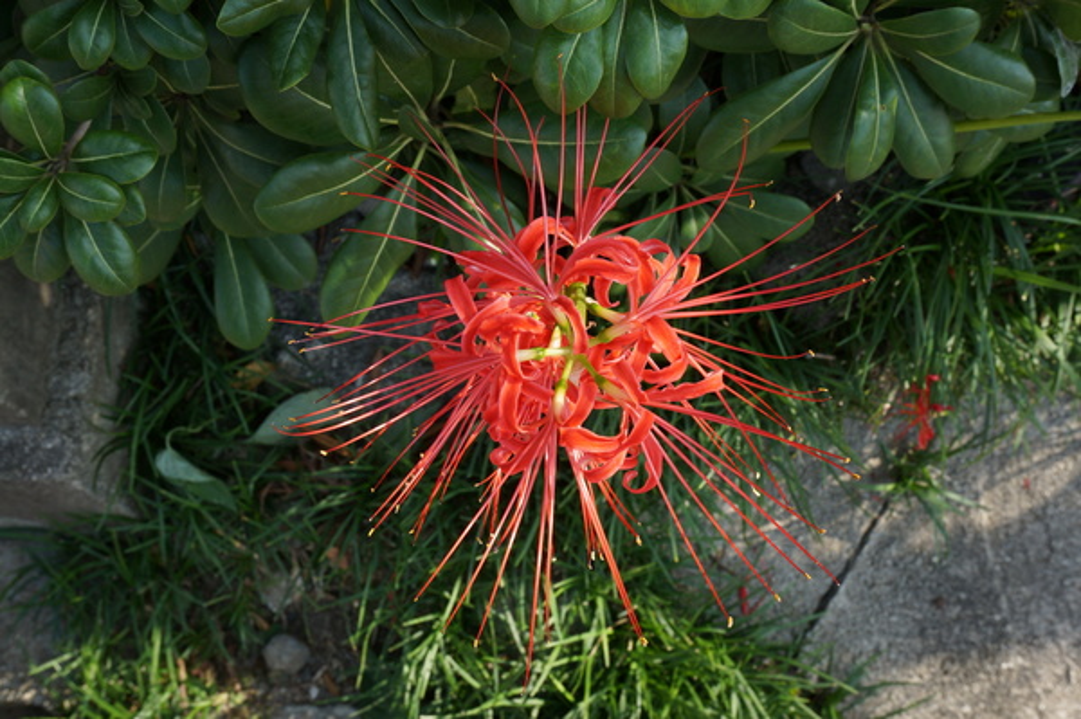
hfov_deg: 48.0
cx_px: 540
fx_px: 1215
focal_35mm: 40
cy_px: 360
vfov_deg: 33.0
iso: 100
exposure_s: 1/40
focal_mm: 27
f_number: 11
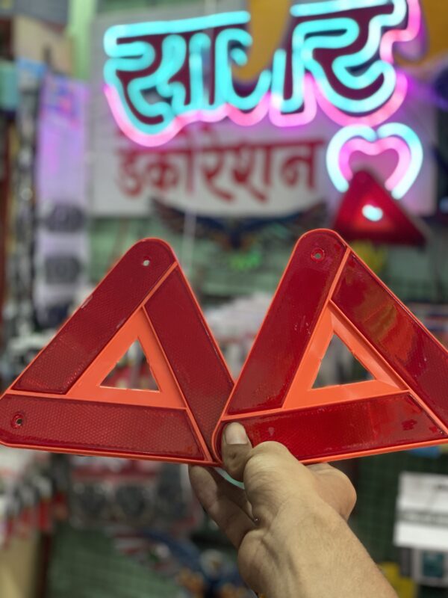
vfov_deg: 36.8
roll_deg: -2.8
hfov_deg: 28.0
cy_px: 299
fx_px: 897
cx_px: 224
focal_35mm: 52
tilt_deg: -2.9
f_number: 2
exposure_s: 1/50
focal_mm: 6
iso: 160
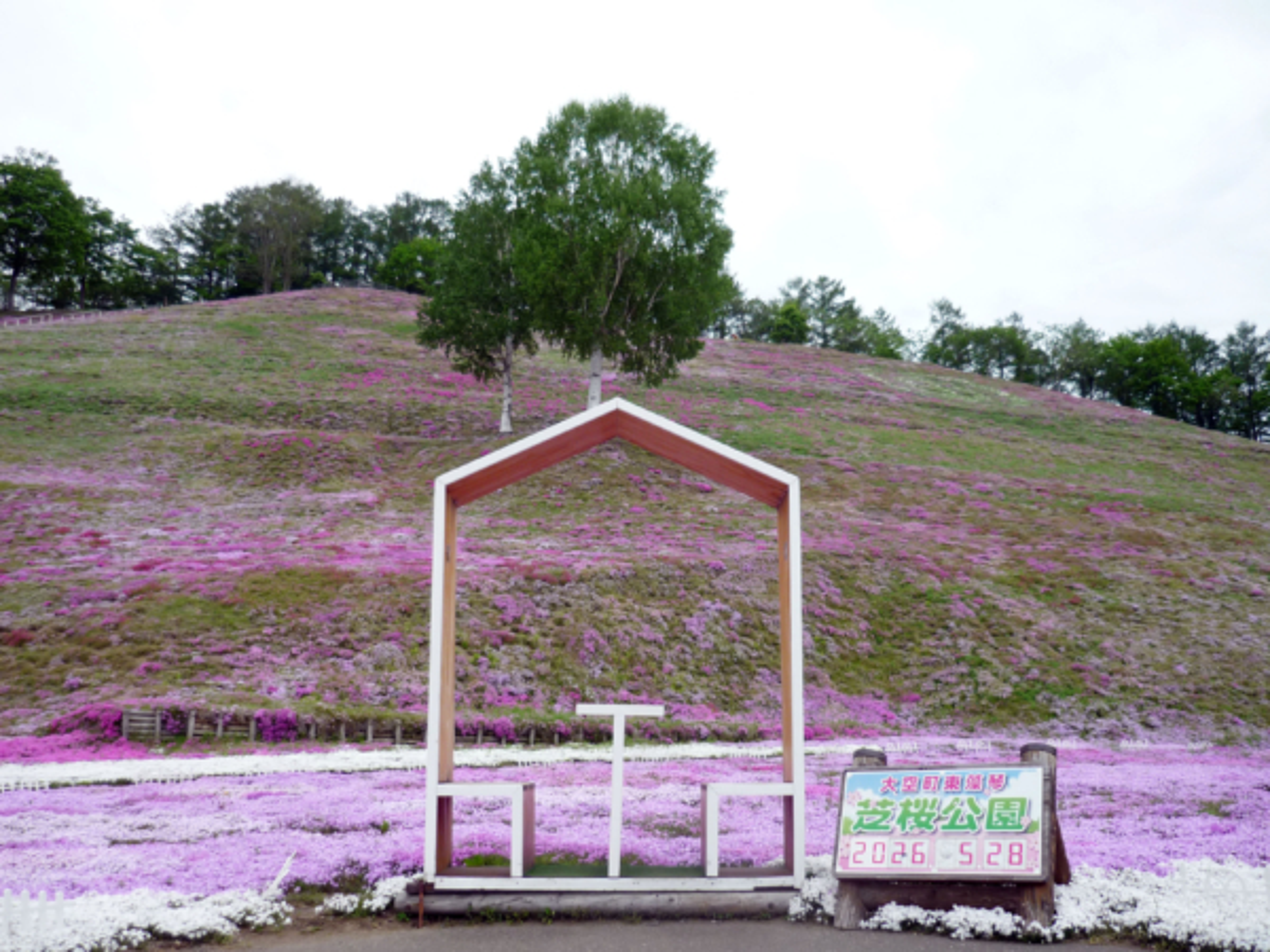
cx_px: 635
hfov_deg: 55.4
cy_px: 476
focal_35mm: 33
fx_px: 1211
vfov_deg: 42.9
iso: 100
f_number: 2.8
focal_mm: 5.5
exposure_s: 1/400
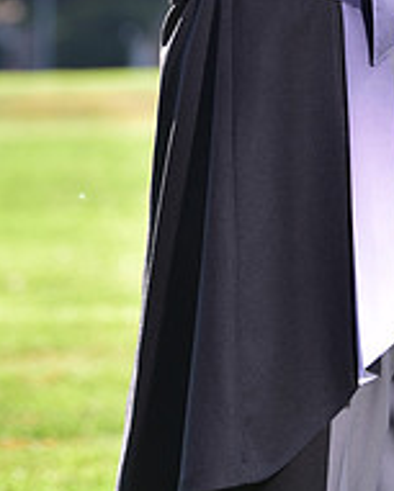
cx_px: 267
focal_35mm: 399
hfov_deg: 3.9
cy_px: -249
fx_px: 5811
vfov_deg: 4.8
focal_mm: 140
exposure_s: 1/250
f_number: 4.5
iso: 100
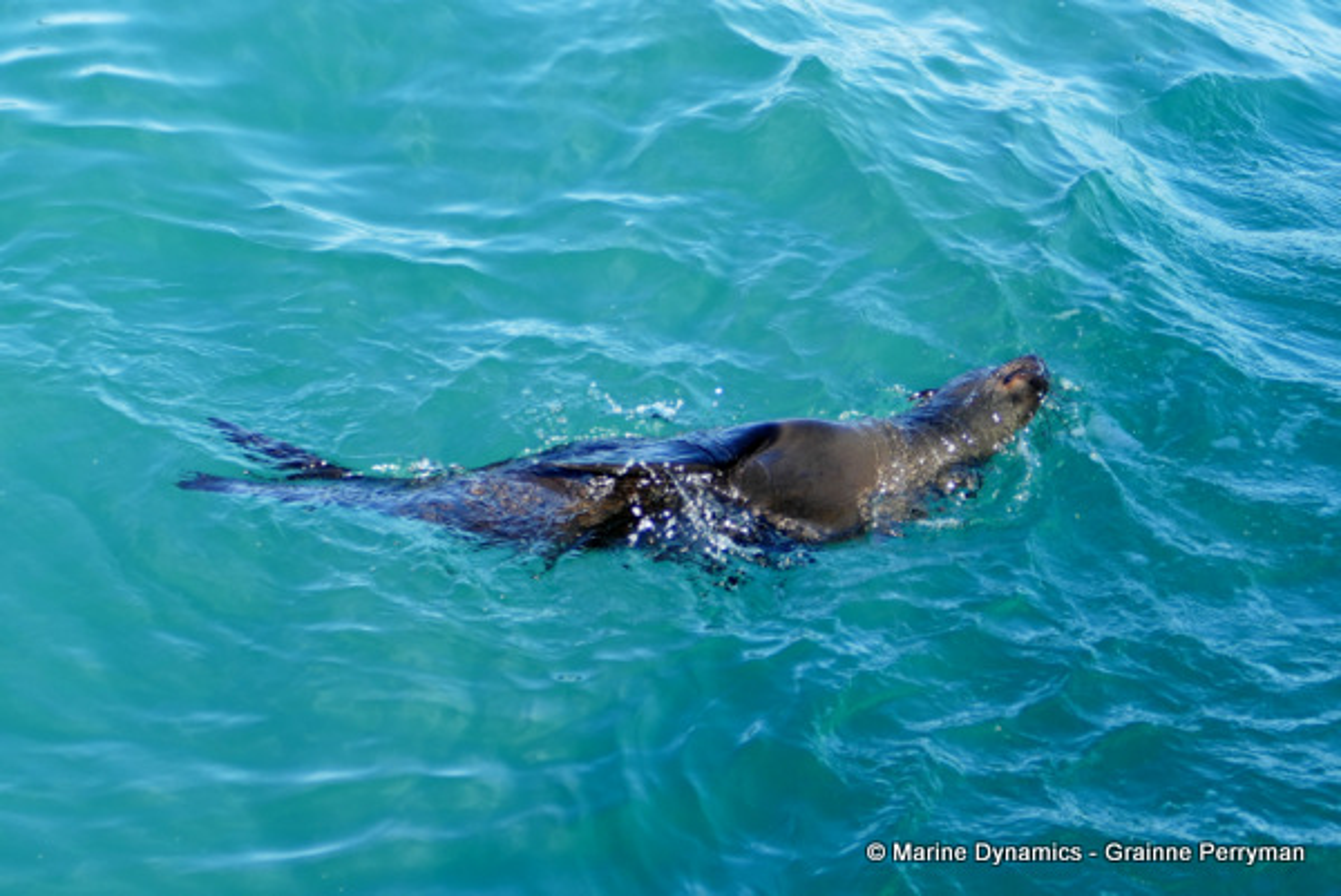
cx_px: 670
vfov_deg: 23.8
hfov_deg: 35.0
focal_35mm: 57
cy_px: 448
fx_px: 2125
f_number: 3.5
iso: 125
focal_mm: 20.62
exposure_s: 1/400
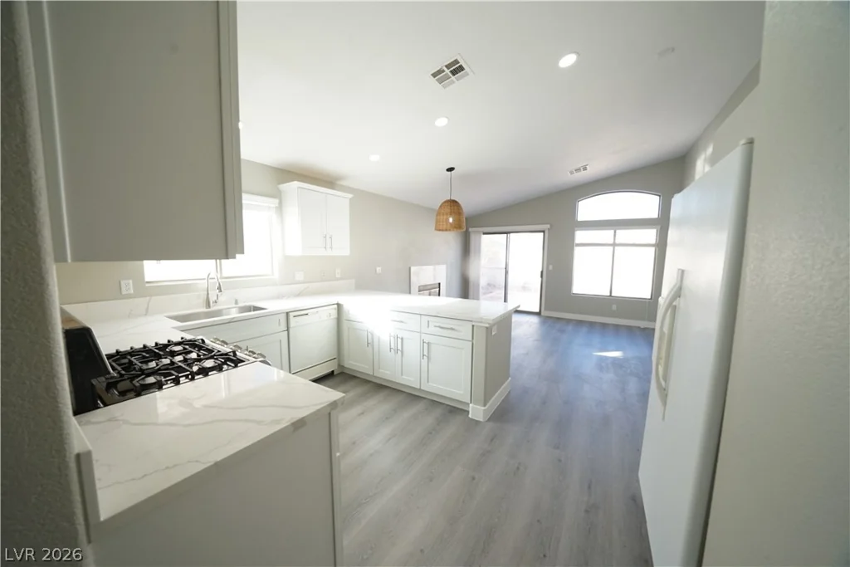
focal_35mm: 12
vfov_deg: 90.0
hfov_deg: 112.6
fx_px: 283
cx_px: 425
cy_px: 284
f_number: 8
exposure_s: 1/125
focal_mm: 12
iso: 1250
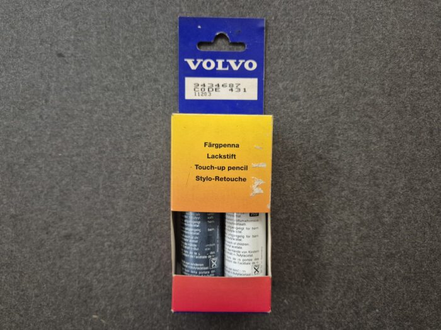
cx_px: 220
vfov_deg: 58.9
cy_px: 165
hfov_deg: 73.9
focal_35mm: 23
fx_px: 293
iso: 800
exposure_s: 1/100
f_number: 1.8
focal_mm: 5.4
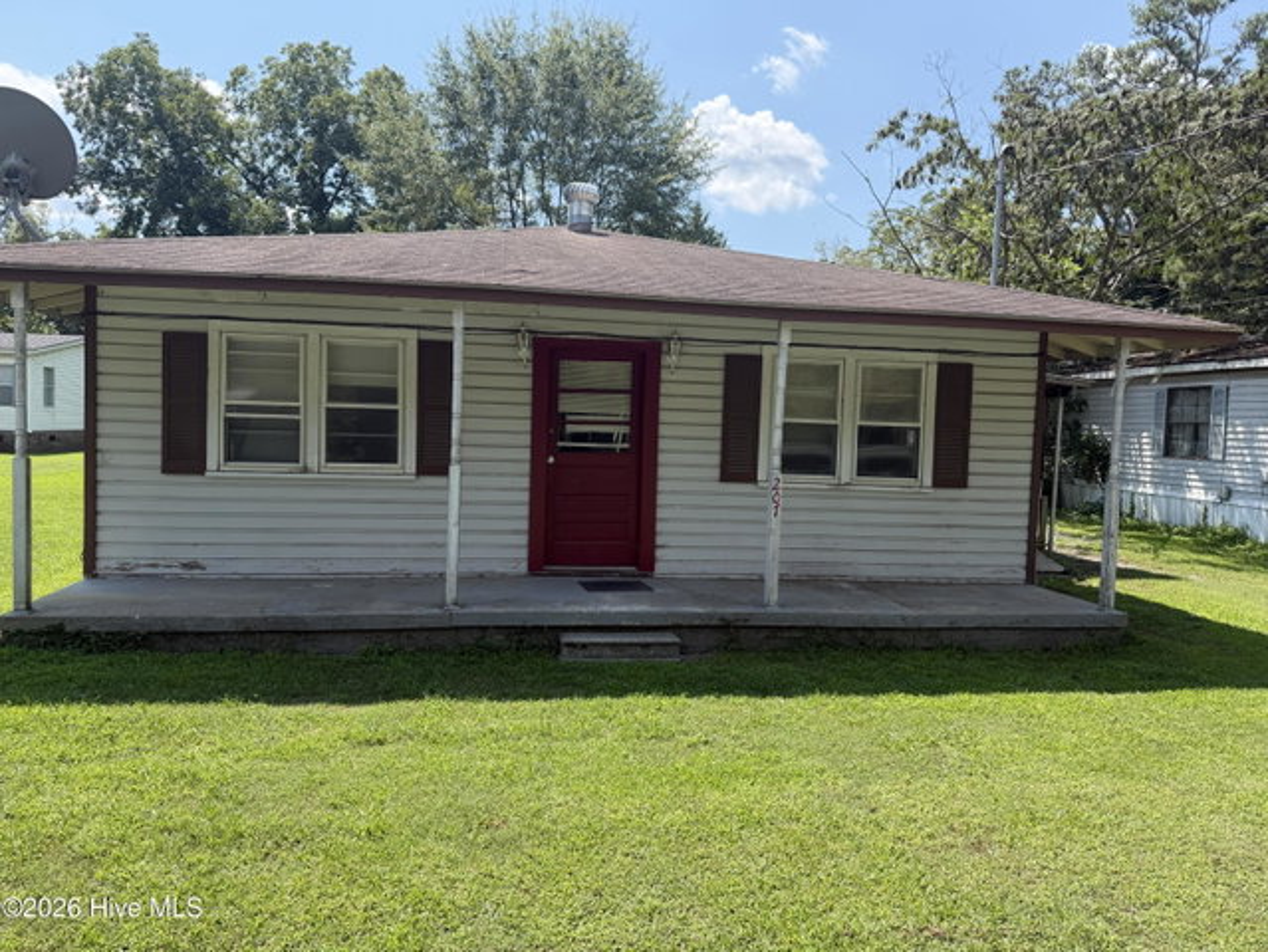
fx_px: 880
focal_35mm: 24
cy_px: 476
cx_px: 634
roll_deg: -0.7
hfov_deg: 71.6
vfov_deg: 56.9
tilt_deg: -3.0
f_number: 1.78
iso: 100
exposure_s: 1/2525
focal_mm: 6.76
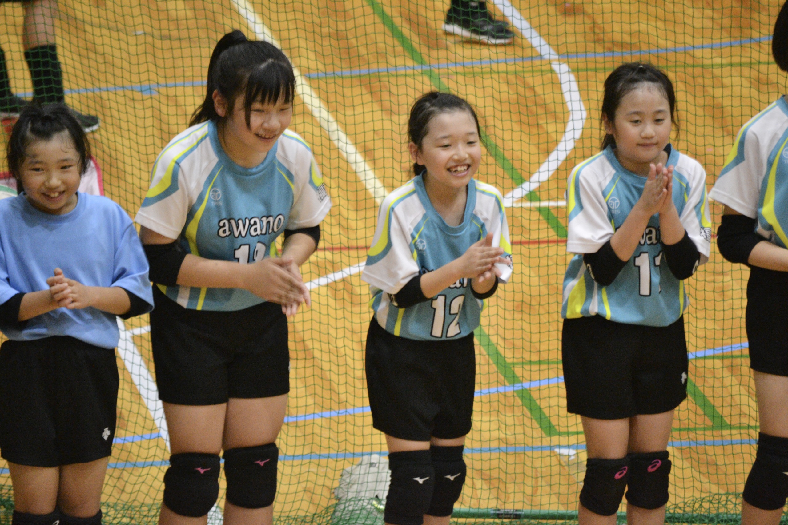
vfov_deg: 4.6
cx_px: 394
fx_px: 6567
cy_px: 262
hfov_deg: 6.9
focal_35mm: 300
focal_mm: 200
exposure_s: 1/60
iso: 3200
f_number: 5.6
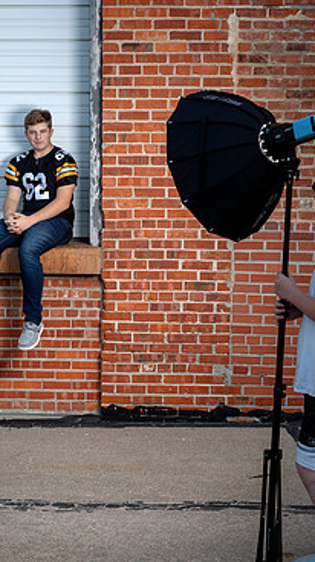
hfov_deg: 20.7
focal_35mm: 58
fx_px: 863
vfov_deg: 36.0
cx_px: 122
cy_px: 276
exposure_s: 1/160
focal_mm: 35
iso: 160
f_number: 4.5
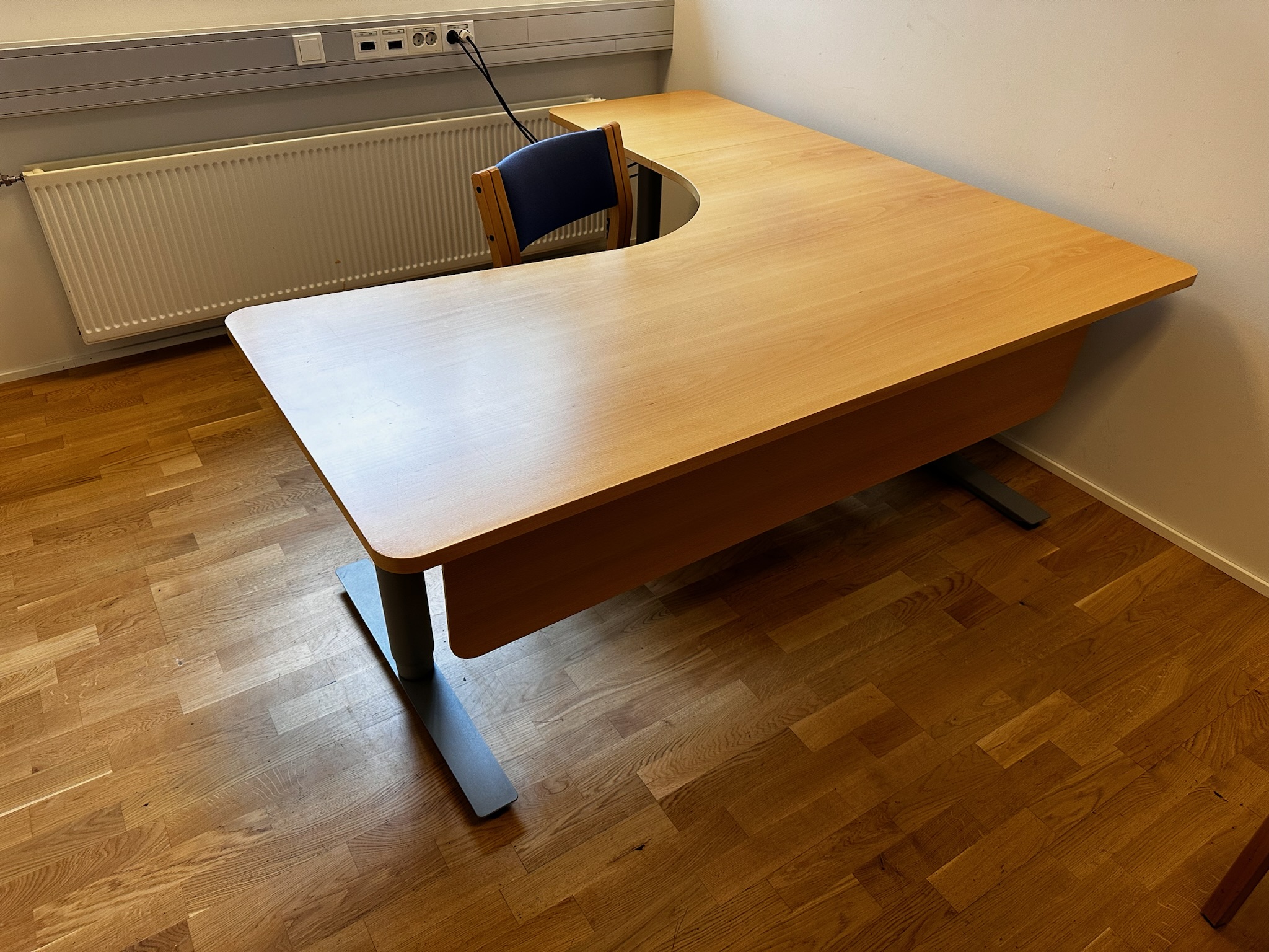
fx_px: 880
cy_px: 476
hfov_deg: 71.6
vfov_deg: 56.8
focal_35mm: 24
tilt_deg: -34.5
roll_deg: -2.2
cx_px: 634
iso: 200
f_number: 1.78
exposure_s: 1/100
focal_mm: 6.86
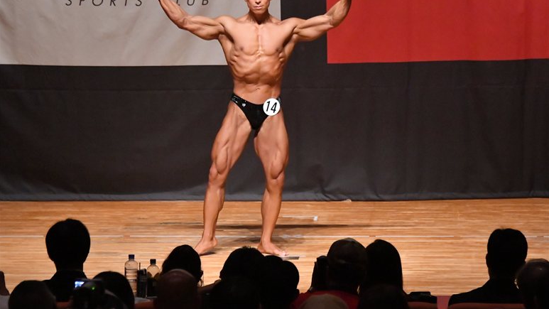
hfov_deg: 8.6
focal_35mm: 252
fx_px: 3669
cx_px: 274
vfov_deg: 4.8
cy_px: 135
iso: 12800
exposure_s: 1/400
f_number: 5.6
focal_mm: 160
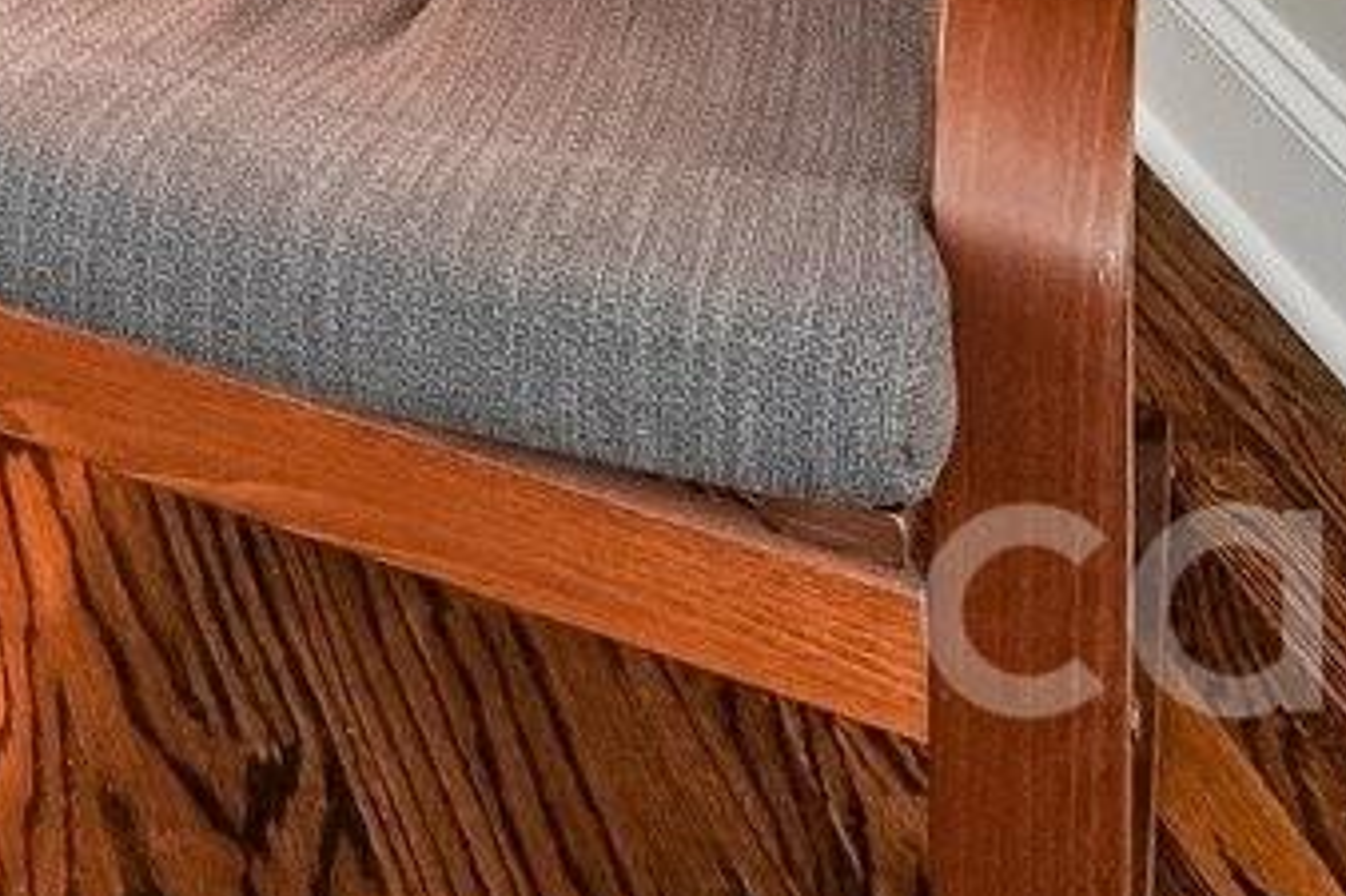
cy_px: -1806
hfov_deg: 19.2
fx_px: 3401
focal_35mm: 91
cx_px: -761
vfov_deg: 10.5
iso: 400
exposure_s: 1/8
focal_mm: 10
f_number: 8
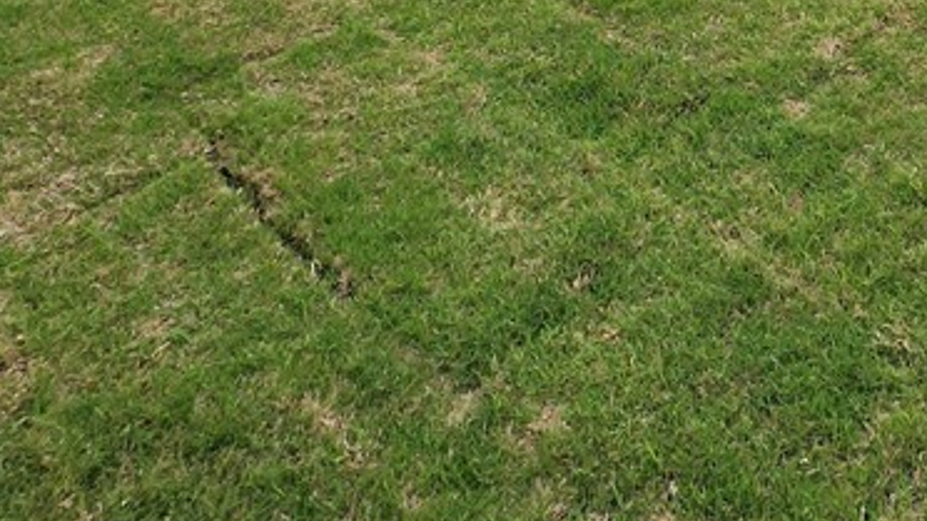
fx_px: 958
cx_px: 812
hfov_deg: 47.1
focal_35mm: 39
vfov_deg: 21.0
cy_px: -409
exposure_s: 1/2436
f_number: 2.2
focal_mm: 2.2
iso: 50
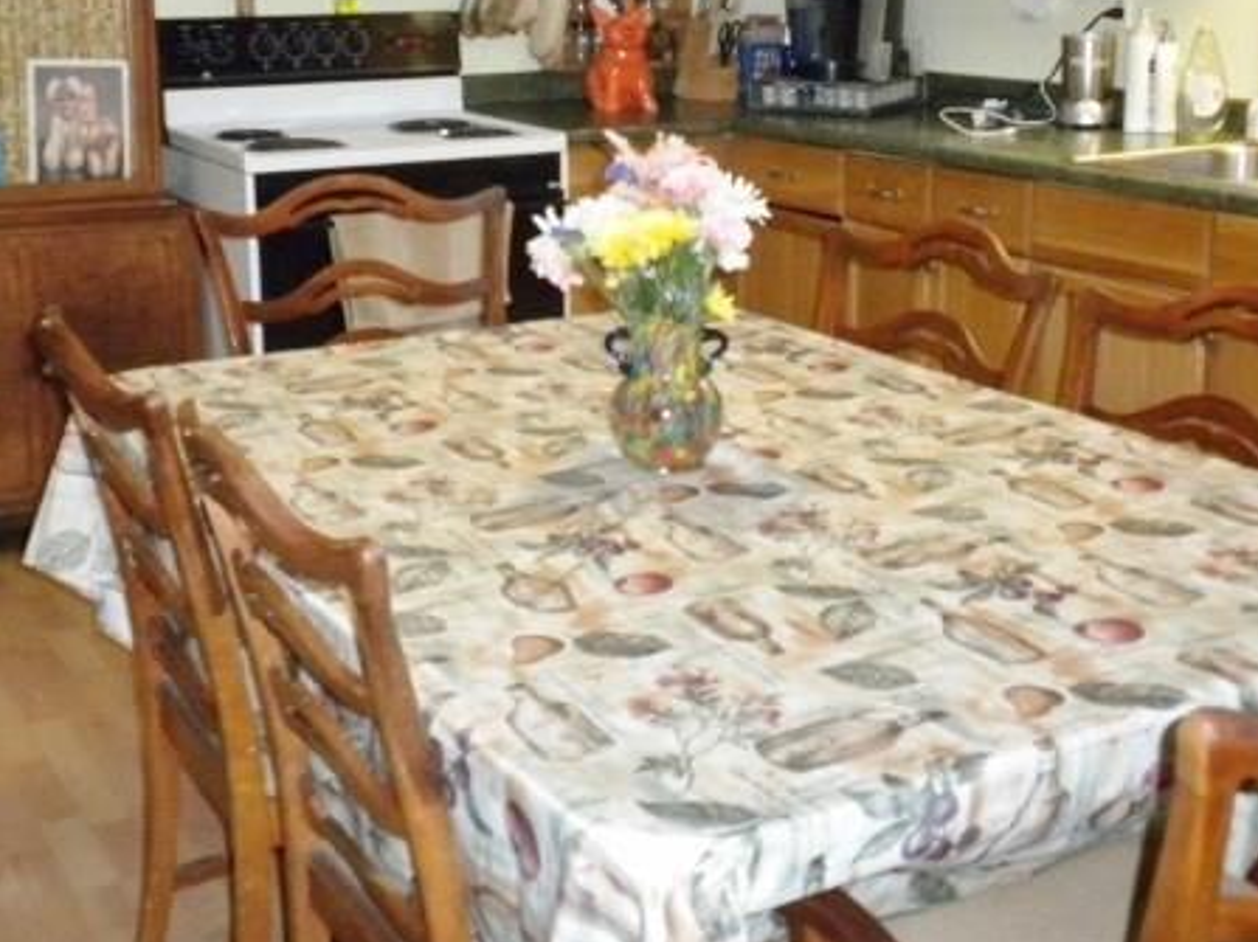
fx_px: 1926
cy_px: 323
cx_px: 628
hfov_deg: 36.2
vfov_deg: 27.4
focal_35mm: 53
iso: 400
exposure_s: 1/30
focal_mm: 6.6
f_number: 3.5
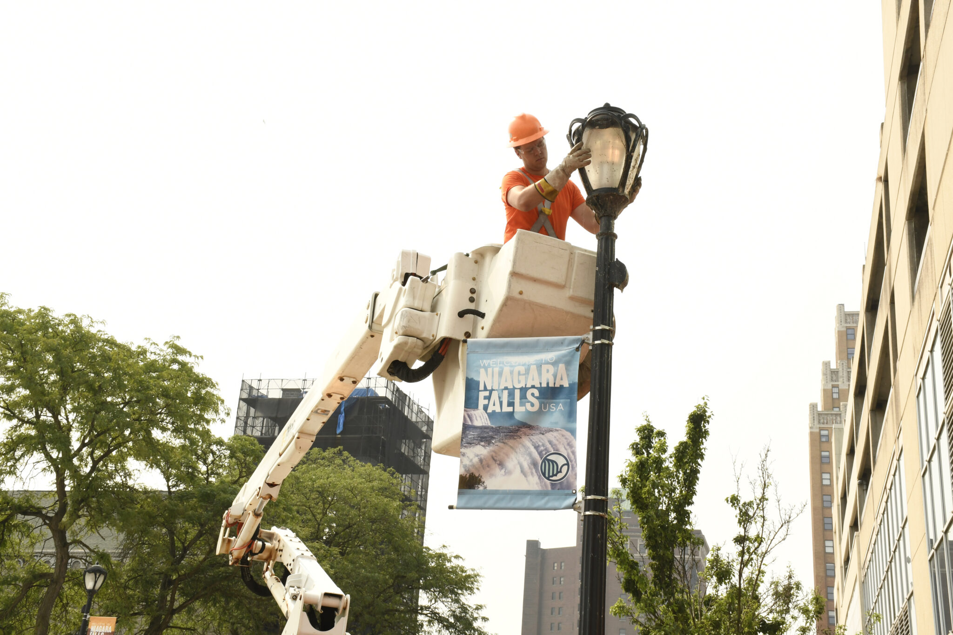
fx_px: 1191
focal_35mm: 45
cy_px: 318
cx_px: 476
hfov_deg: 43.6
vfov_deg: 29.9
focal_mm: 30
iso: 320
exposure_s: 1/250
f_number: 10
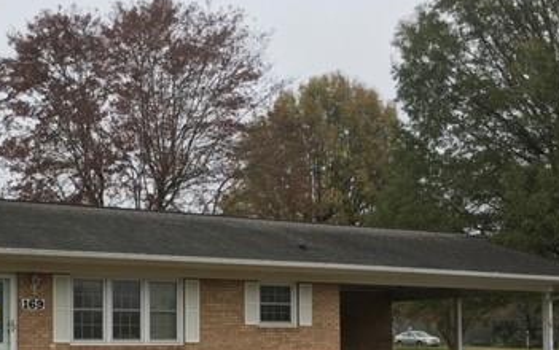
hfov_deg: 35.7
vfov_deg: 22.6
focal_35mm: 56
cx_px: 159
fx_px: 854
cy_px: 317
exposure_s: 1/516
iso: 25
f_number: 2.2
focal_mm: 4.15
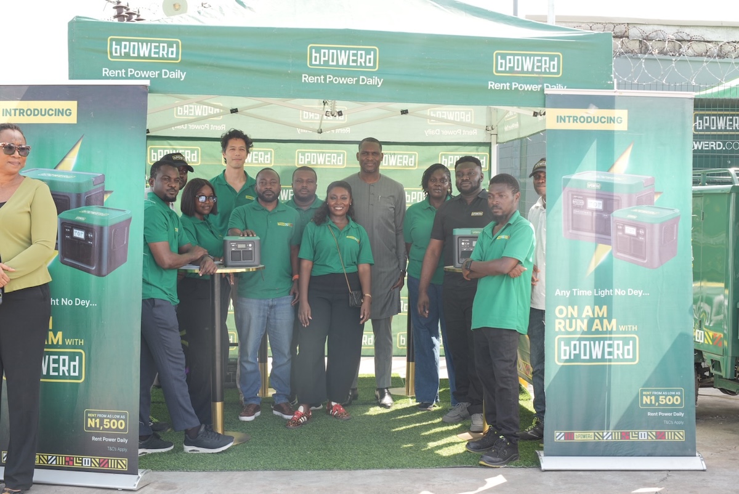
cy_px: 247
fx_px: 1027
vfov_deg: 27.0
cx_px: 370
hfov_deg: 39.6
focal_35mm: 50
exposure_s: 1/125
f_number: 7.1
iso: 320
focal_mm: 50
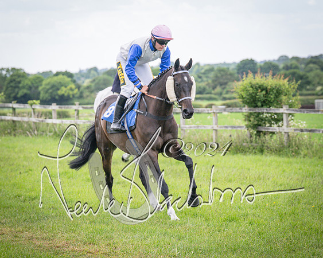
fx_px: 1693
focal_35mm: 177
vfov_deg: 8.7
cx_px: 117
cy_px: 124
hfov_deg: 10.9
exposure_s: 1/1600
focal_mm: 85
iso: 400
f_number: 4
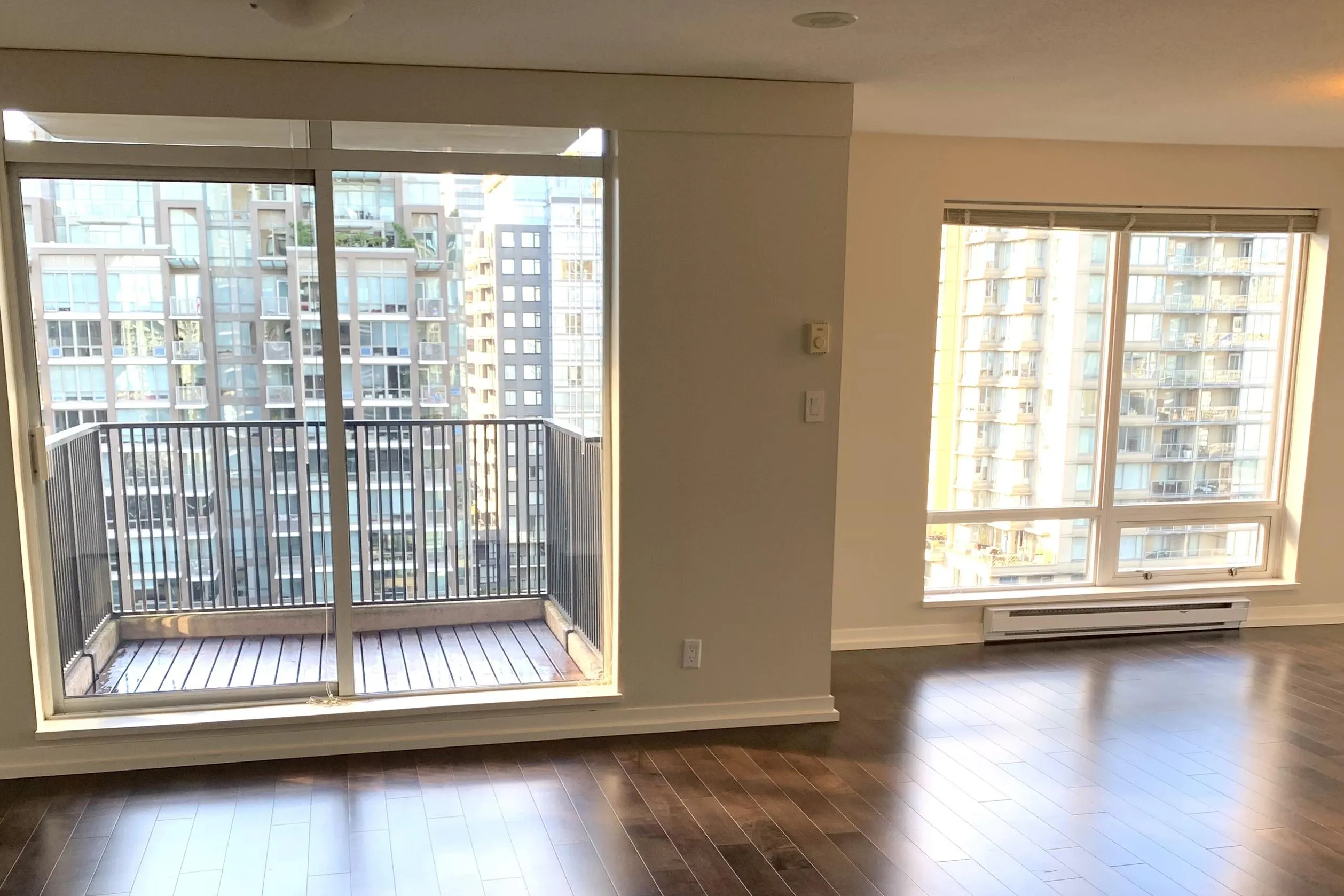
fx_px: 1232
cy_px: 589
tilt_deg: -10.5
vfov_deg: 39.5
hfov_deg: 57.1
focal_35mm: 33
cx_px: 602
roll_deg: -0.3
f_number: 1.8
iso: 40
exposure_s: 1/121
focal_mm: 4.25
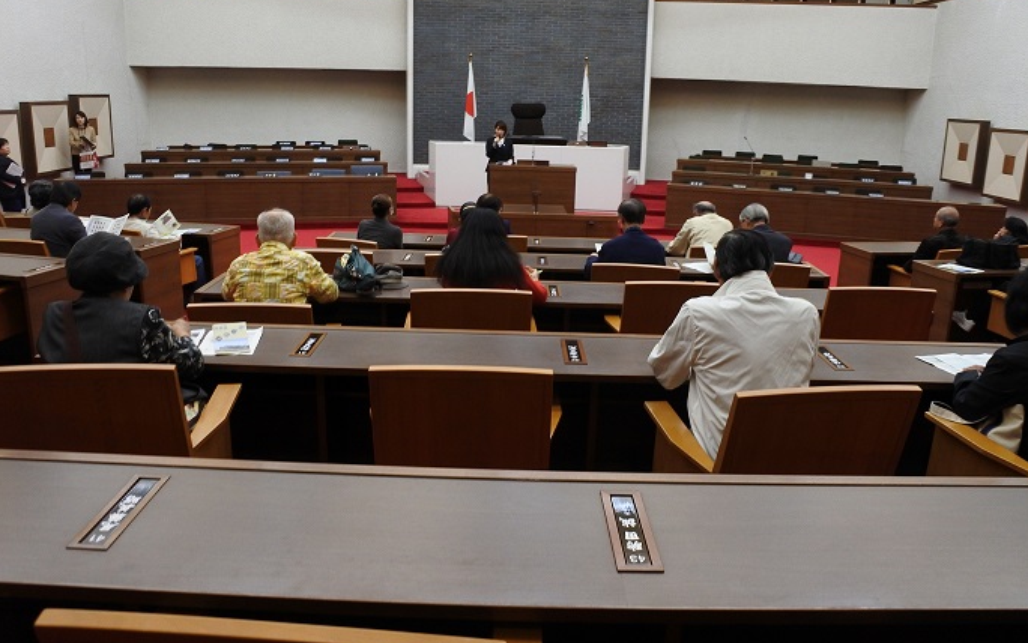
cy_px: 305
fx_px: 785
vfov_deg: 44.6
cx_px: 514
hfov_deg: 66.5
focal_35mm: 28
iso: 900
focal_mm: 10
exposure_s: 1/100
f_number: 3.5
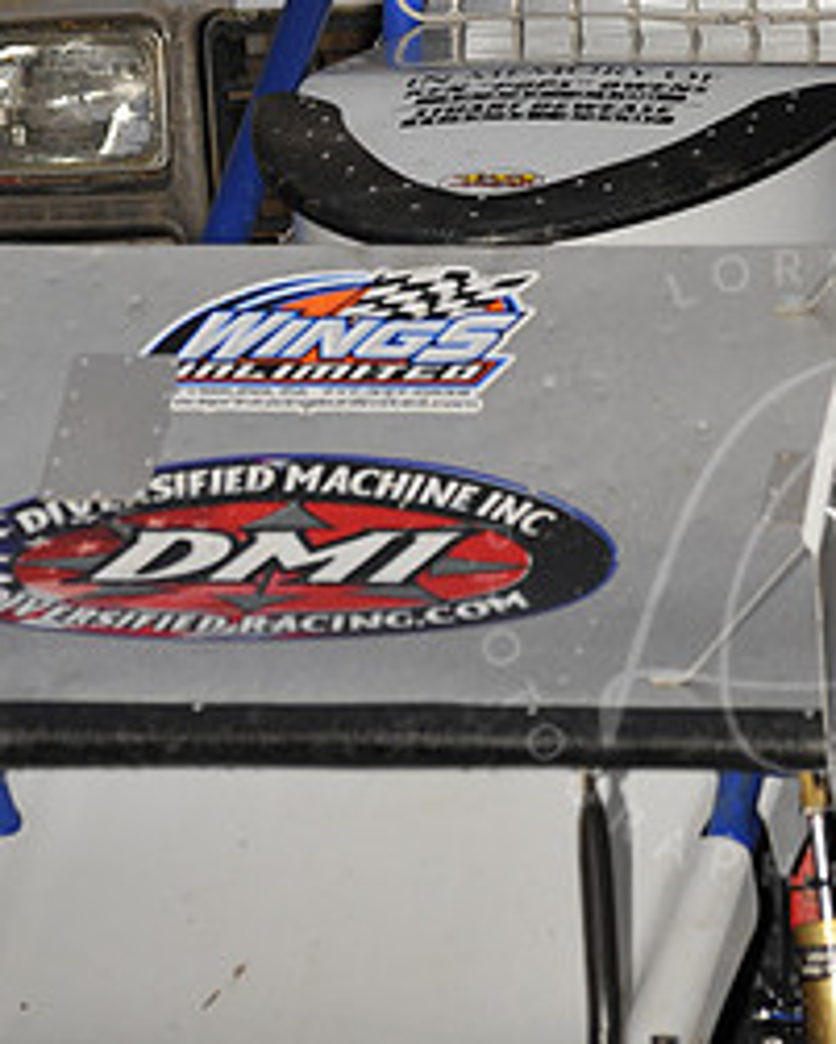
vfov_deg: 4.5
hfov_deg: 3.6
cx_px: 790
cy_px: -104
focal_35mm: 433
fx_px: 13384
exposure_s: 1/250
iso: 500
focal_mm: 200
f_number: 8
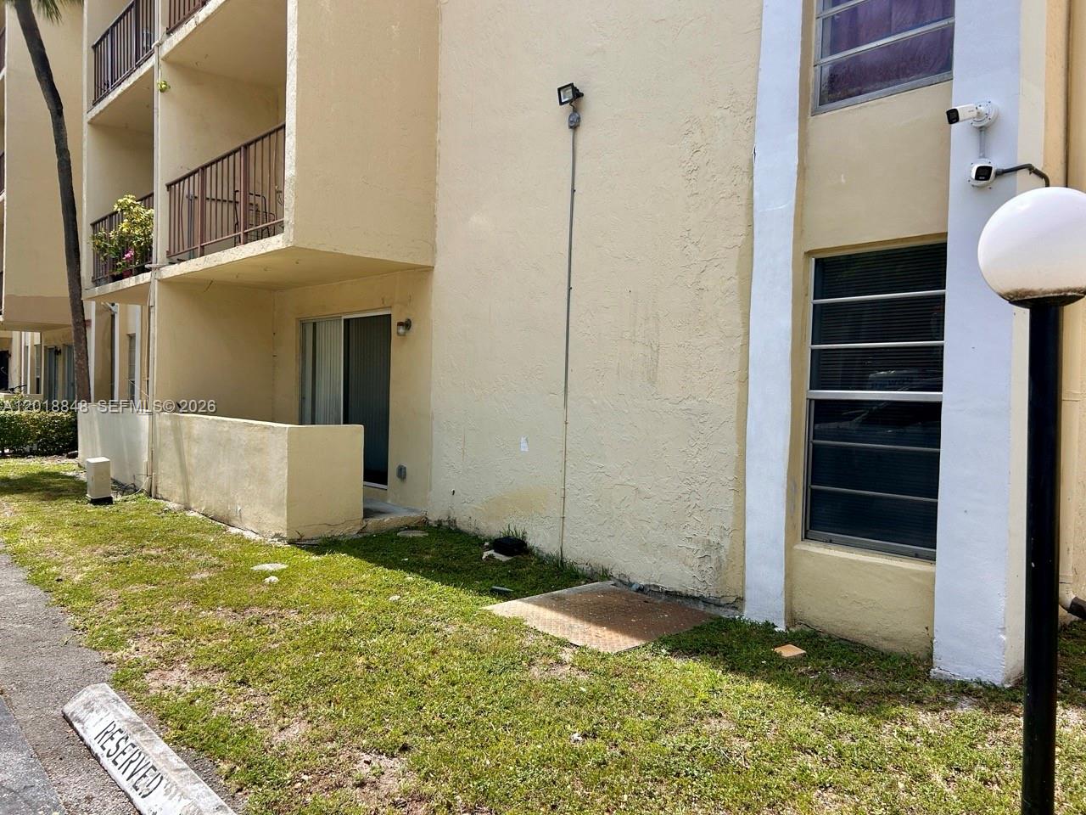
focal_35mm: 26
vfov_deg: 53.1
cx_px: 543
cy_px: 408
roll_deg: -0.9
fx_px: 816
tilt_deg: -2.1
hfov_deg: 67.3
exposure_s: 1/2457
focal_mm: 5.7
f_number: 1.5
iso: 50
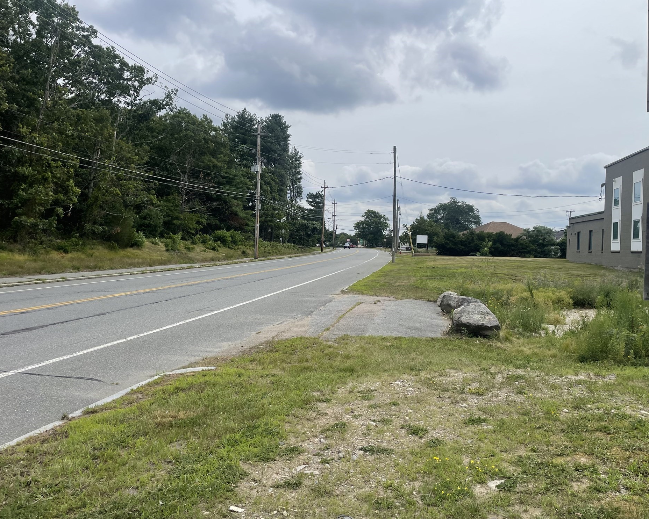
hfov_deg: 62.2
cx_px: 340
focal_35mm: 28
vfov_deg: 51.5
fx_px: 538
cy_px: 254
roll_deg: -1.9
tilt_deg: +1.1
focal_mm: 4.2
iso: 32
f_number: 1.6
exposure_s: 1/4831
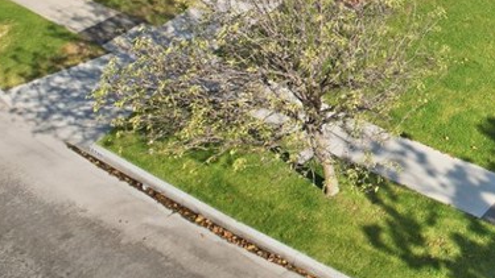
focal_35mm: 63
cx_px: 639
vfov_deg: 17.6
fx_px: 827
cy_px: -105
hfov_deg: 27.8
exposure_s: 1/1600
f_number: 2.8
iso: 200
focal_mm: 8.4
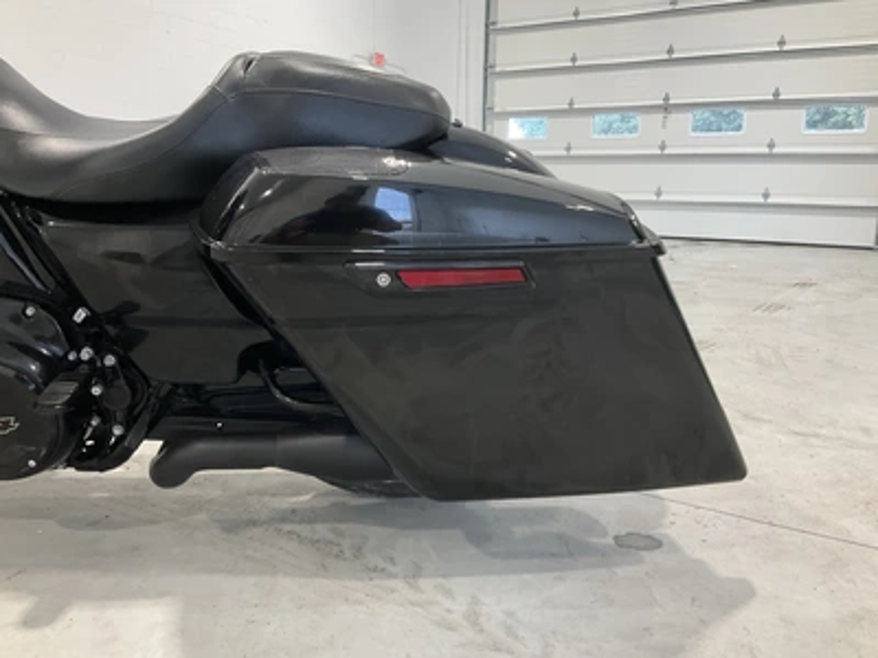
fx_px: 736
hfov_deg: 61.7
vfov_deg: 48.2
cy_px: 329
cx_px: 439
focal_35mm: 29
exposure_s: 1/60
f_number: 1.8
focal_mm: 3
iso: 80
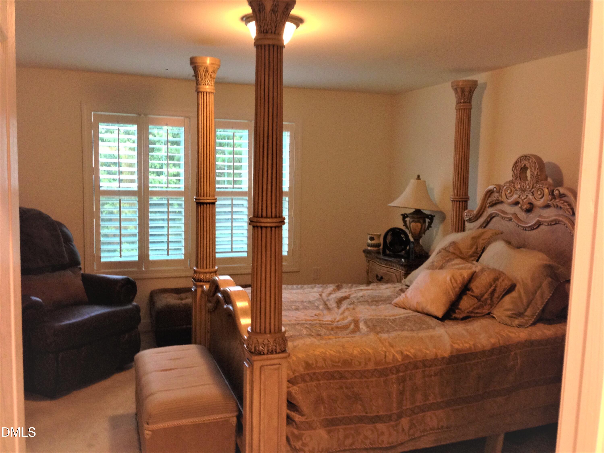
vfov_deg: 42.9
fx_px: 576
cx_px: 302
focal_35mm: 33
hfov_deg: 55.4
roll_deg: -0.5
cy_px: 226
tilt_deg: -3.3
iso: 160
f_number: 2.4
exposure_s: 1/20
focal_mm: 4.12
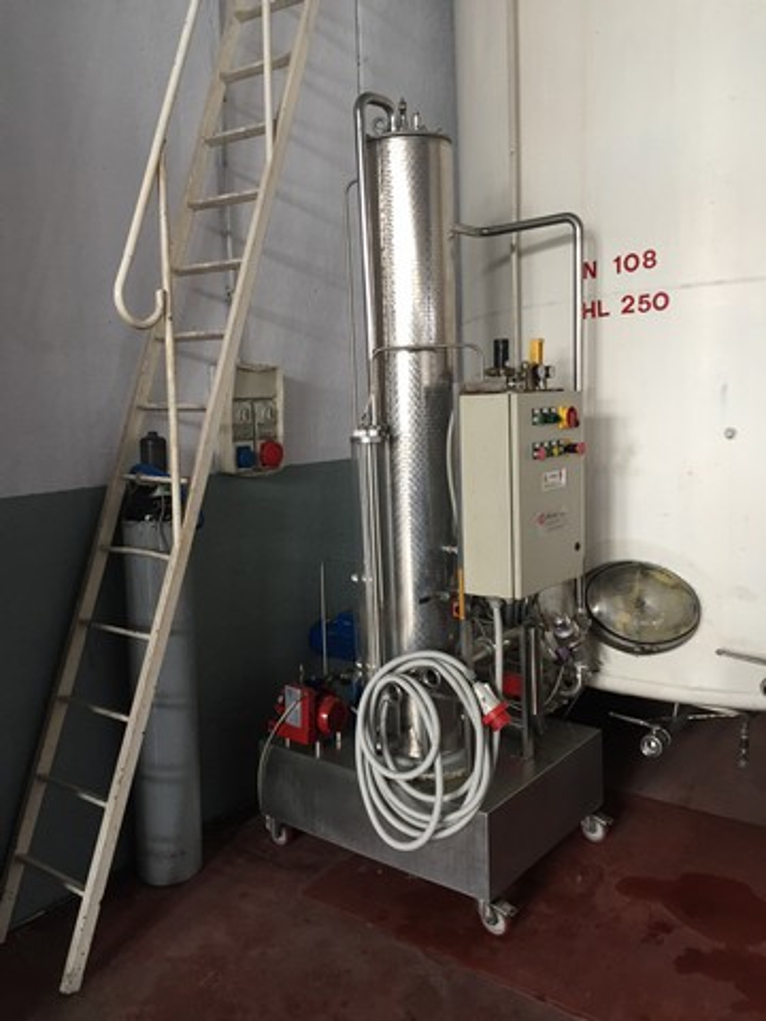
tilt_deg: -5.4
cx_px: 383
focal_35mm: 29
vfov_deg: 61.7
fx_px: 856
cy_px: 510
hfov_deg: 48.2
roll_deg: +2.2
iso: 64
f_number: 2.2
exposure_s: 1/33
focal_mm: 4.15
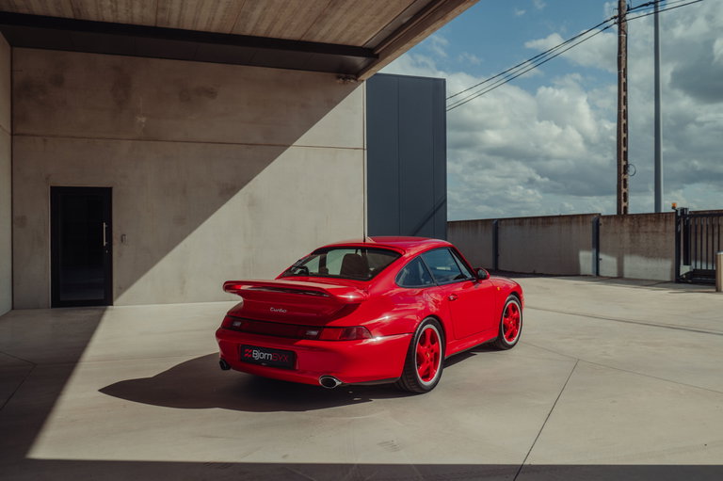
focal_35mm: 31
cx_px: 362
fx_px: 622
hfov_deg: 60.3
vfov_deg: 42.3
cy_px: 240
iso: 100
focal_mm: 31
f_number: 4
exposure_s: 1/640
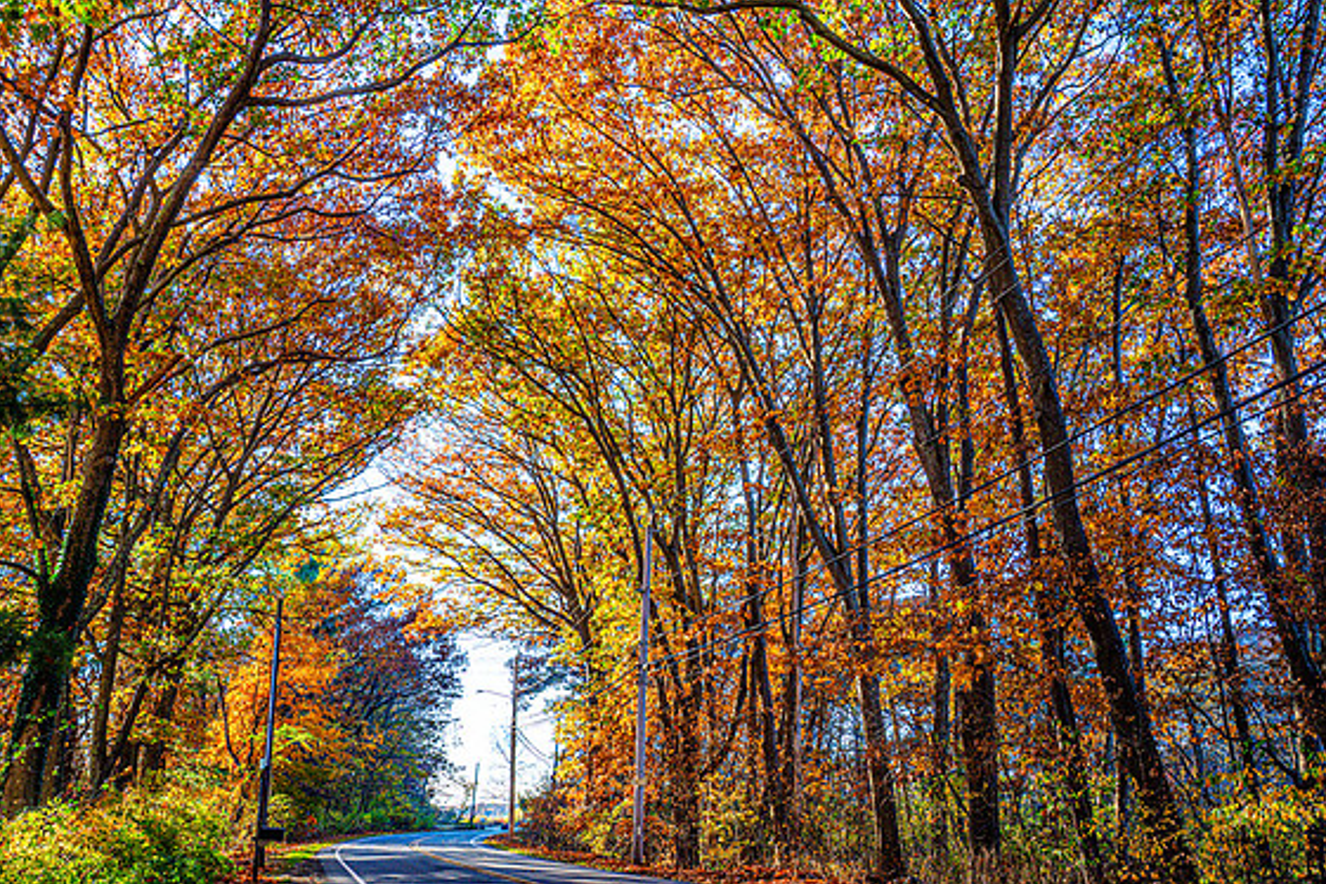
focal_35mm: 30
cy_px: 438
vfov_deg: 43.6
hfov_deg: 61.9
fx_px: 1105
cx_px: 645
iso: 250
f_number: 8
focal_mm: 29
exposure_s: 1/160
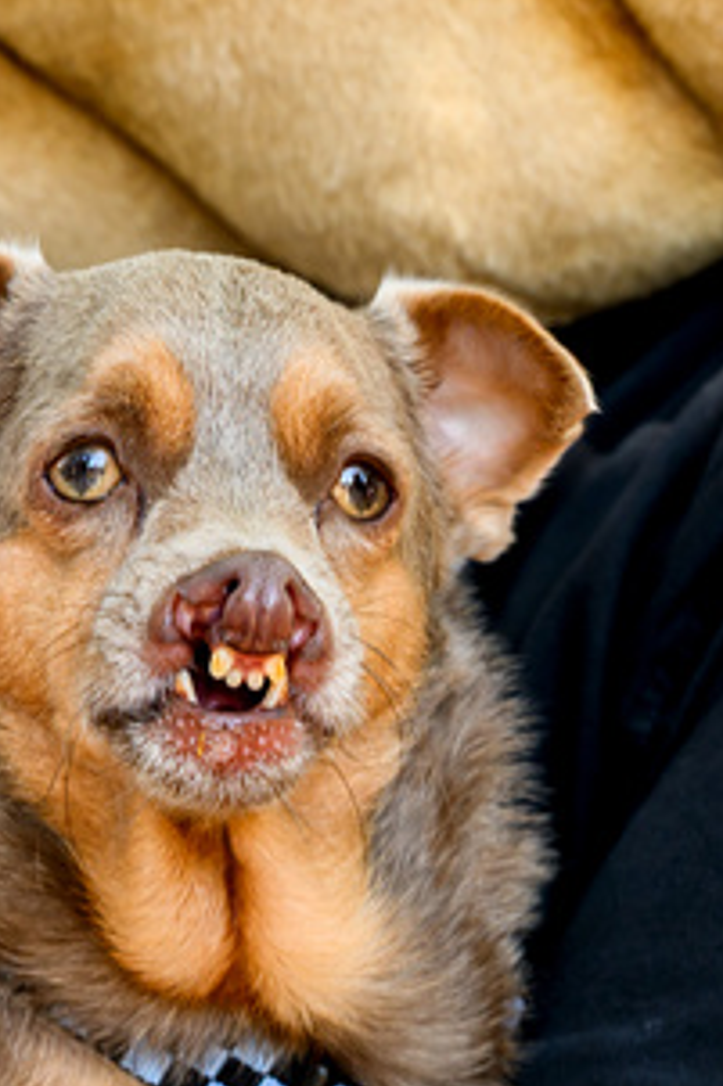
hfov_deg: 3.0
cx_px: 219
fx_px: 13812
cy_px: 331
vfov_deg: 4.5
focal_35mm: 458
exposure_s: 1/250
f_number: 4.8
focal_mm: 135
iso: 400
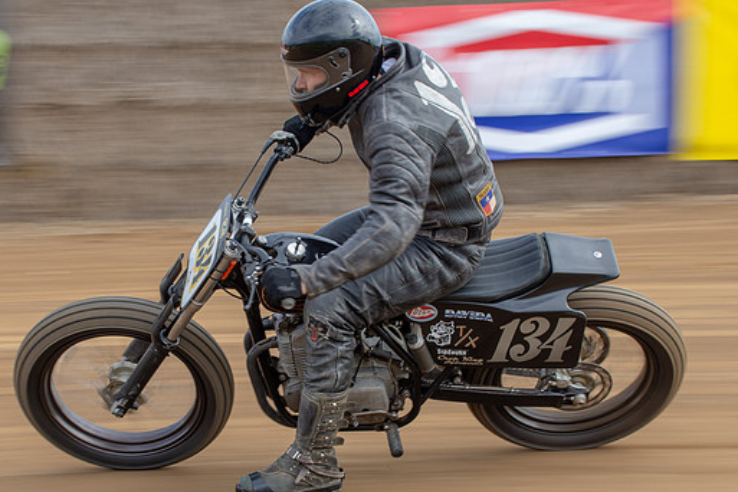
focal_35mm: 123
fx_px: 2521
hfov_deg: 16.6
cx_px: 285
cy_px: 292
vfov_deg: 11.1
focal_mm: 56
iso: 160
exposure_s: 1/100
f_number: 11
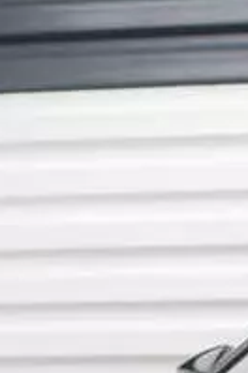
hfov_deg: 7.2
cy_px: 484
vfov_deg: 10.8
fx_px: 1929
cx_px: 374
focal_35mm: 186
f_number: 2.5
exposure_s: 1/125
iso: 500
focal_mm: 35
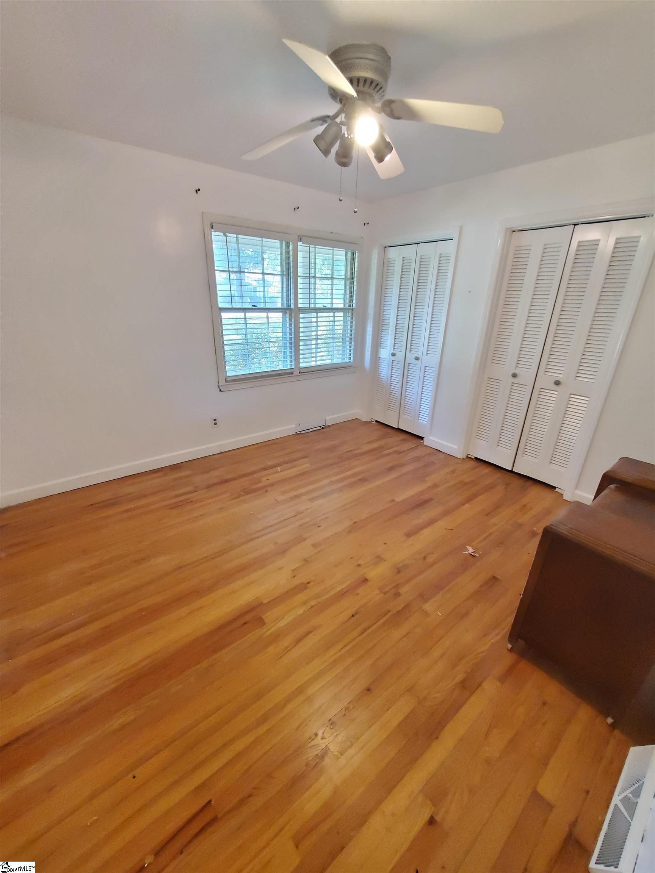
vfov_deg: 106.2
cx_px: 328
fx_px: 328
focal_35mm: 13
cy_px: 436
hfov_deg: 89.9
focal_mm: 1.8
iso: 500
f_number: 2.2
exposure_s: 1/40
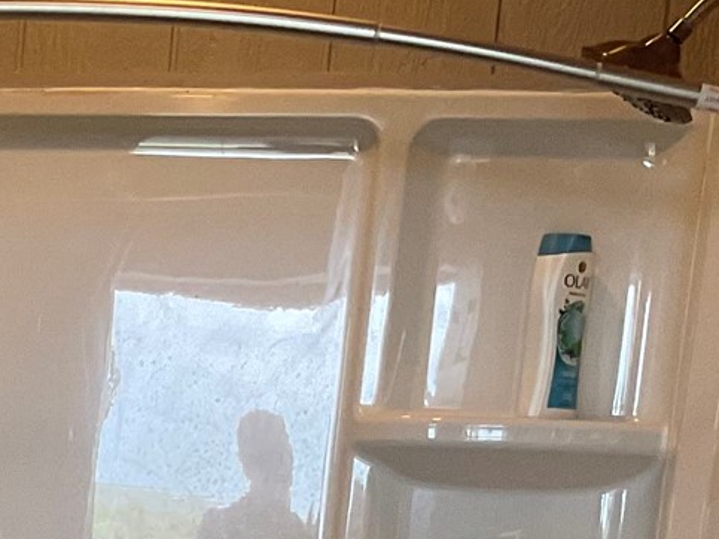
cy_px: 978
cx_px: -393
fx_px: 2554
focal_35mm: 123
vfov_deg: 11.2
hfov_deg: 14.8
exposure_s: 1/122
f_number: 1.8
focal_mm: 3
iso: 64
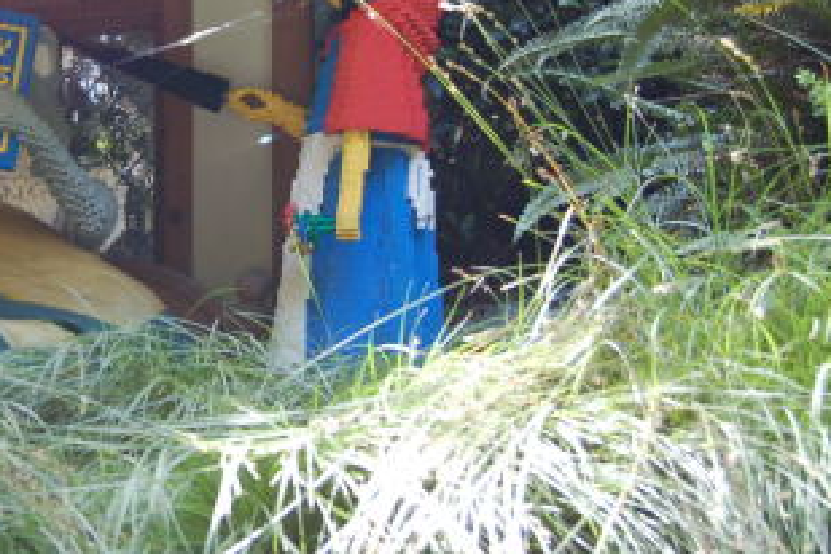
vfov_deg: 15.6
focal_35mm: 87
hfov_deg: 22.8
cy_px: 118
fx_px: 2008
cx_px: 78
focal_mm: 28
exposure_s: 1/80
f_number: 4.5
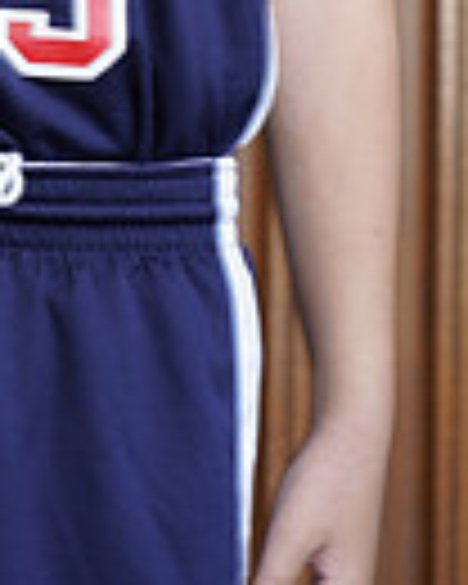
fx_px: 6181
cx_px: -126
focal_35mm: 357
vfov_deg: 5.3
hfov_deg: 4.3
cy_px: -423
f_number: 5.6
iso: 200
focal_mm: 85
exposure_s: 1/40
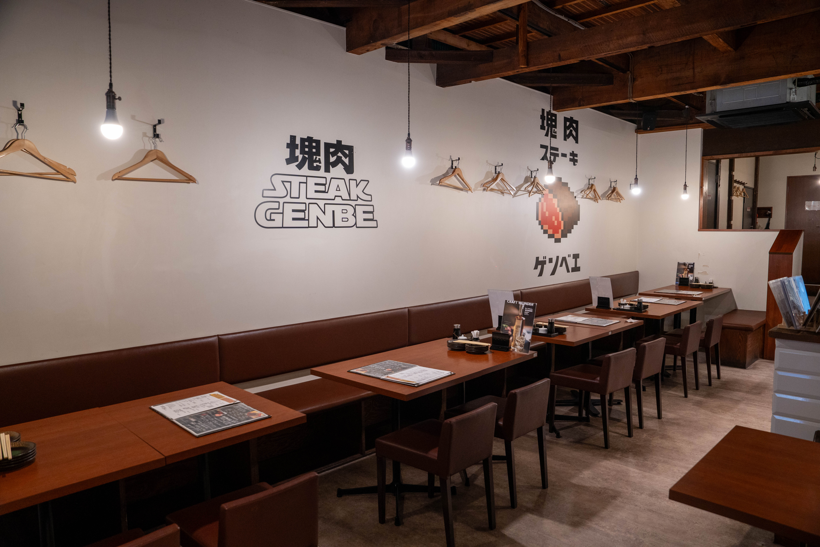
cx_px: 410
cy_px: 274
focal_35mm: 24
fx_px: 547
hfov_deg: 73.7
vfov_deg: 53.1
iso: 1250
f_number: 4.5
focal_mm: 24
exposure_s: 1/50
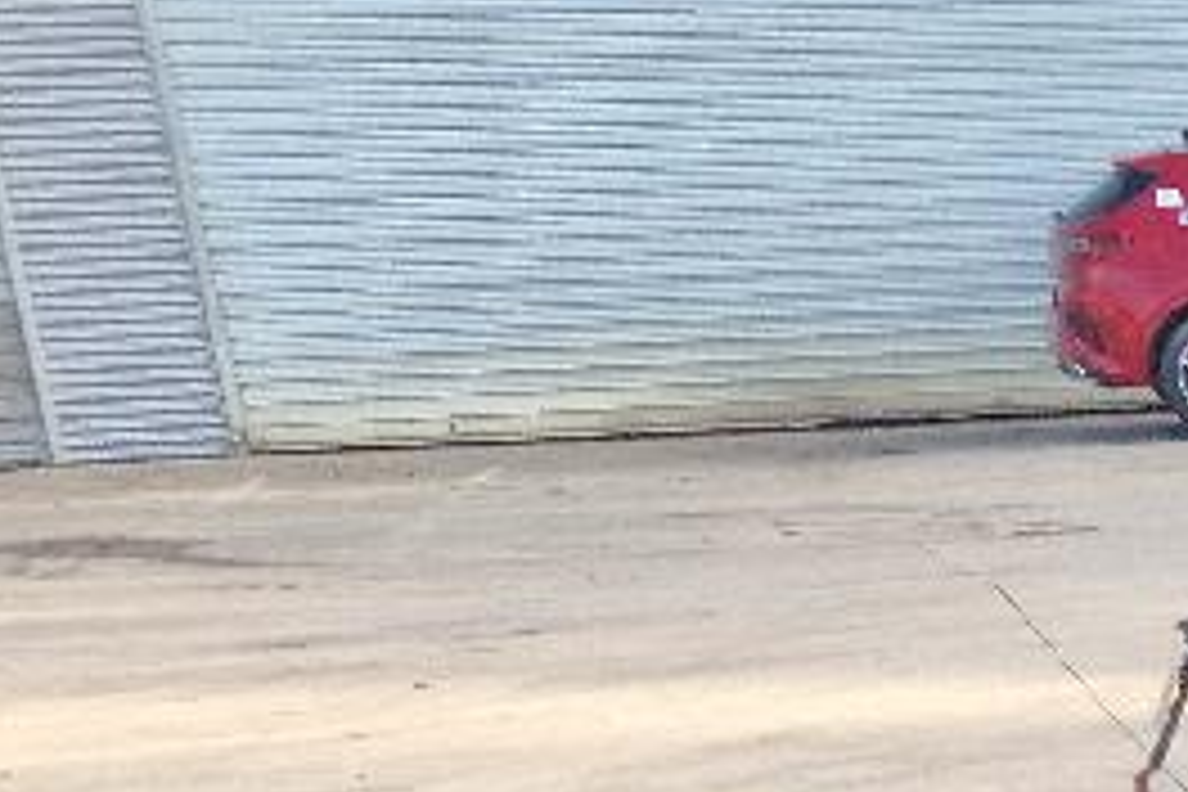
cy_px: 1822
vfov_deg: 7.9
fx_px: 5379
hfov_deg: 10.1
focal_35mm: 163
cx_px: 3312
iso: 50
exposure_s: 1/222
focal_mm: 5.4
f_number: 1.8
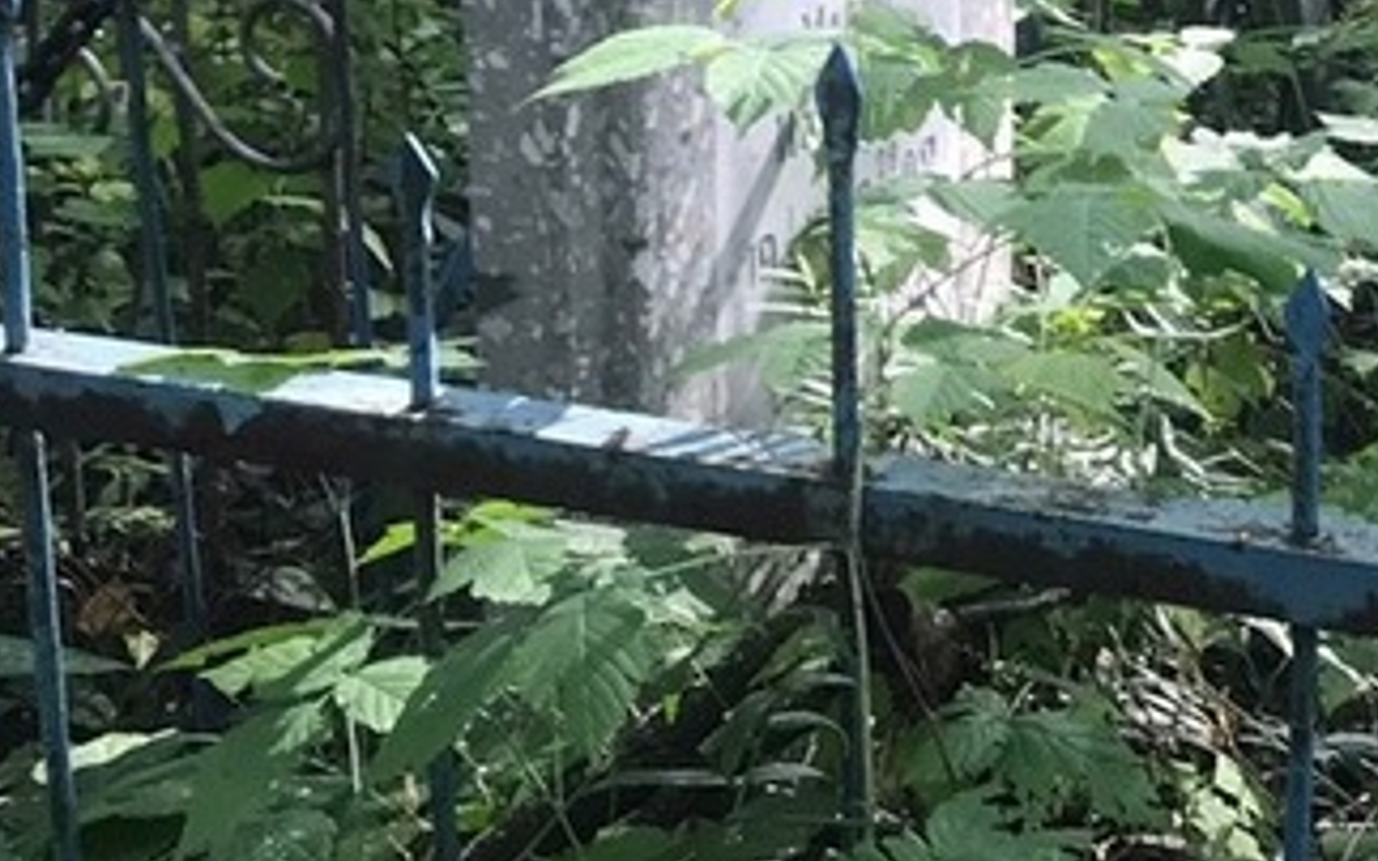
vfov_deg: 13.5
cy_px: -170
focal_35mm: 94
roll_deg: -4.4
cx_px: 2056
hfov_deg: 19.3
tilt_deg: -16.0
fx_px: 3531
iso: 25
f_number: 1.8
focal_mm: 3.99
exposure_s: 1/100
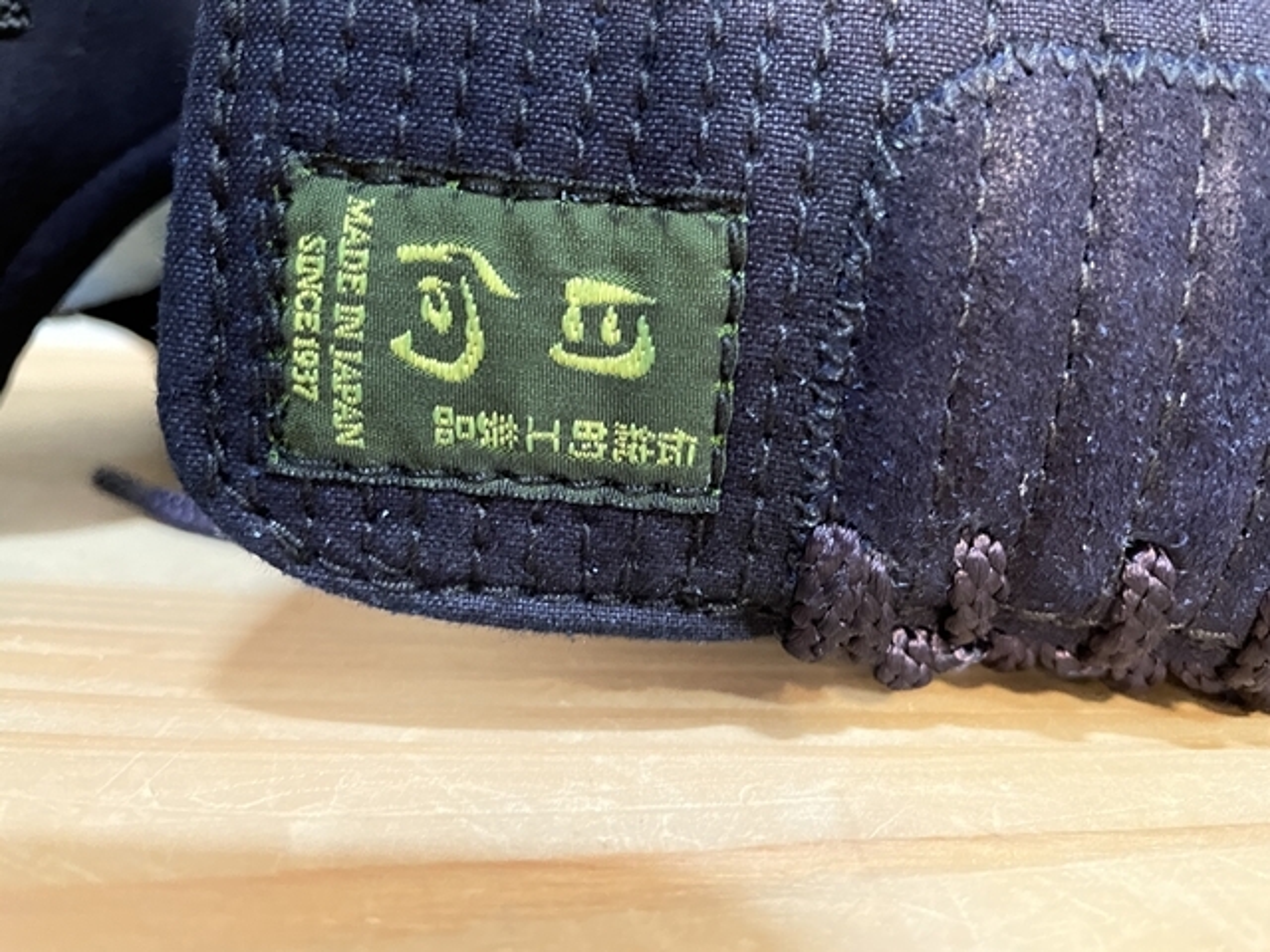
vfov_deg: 53.1
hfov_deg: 67.3
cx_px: 635
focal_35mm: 26
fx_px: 954
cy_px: 476
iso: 1000
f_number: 1.6
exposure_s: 1/30
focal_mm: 4.2
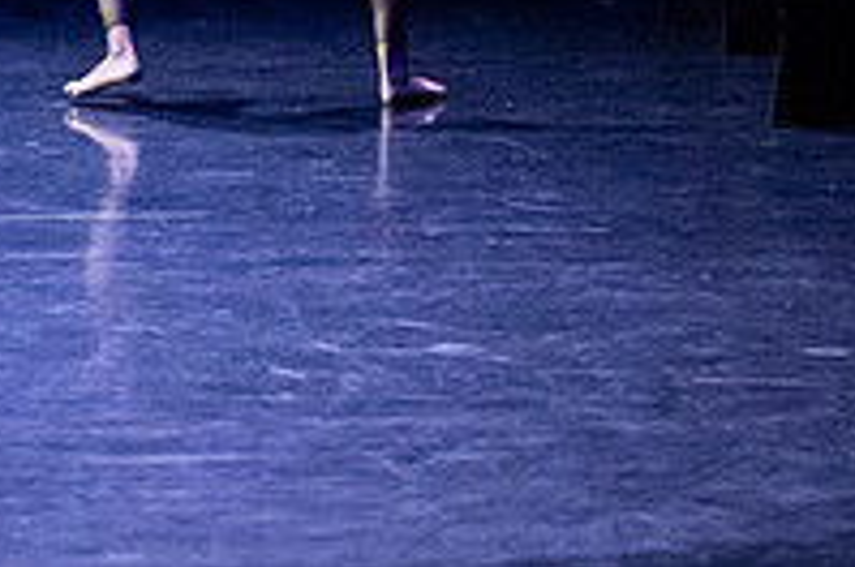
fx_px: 4979
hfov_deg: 9.8
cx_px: 238
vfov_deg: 6.4
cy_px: -375
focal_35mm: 210
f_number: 3.5
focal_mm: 58
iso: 4000
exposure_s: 1/320
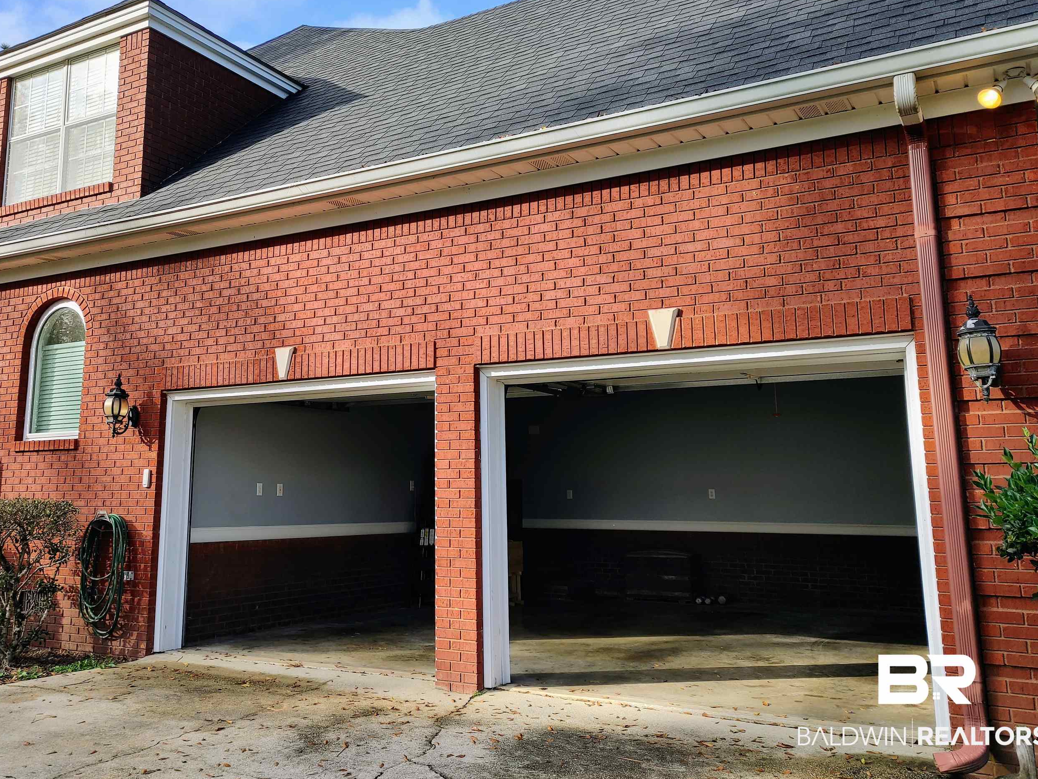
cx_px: 447
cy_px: 314
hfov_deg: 56.6
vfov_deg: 44.0
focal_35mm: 32
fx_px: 960
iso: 50
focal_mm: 5.58
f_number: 1.8
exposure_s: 1/758
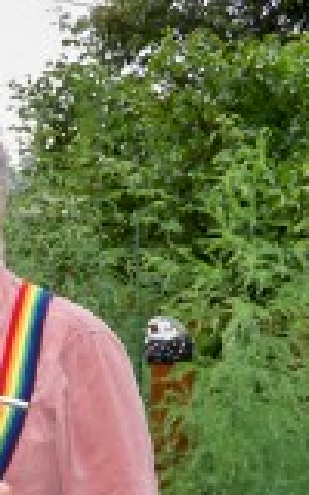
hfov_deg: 13.6
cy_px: 238
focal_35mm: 93
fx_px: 1253
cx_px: -83
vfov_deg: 22.3
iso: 250
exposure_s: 1/80
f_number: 3.1
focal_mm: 6.3
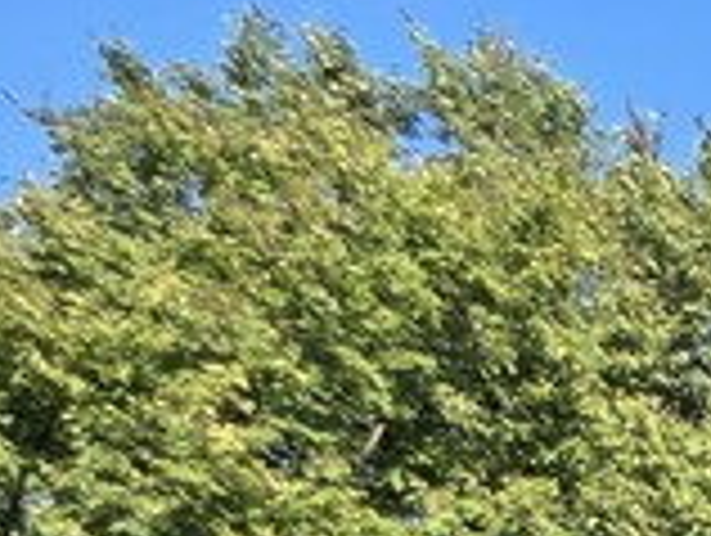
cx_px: 1976
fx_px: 1728
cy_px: 1189
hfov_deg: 12.6
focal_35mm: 84
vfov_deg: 13.8
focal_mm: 2.2
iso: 40
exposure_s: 1/1041
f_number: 1.9
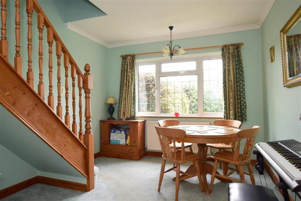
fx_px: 188
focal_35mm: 22
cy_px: 100
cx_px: 150
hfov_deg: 77.3
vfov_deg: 56.1
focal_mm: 15
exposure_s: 1/4
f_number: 6.3
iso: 200
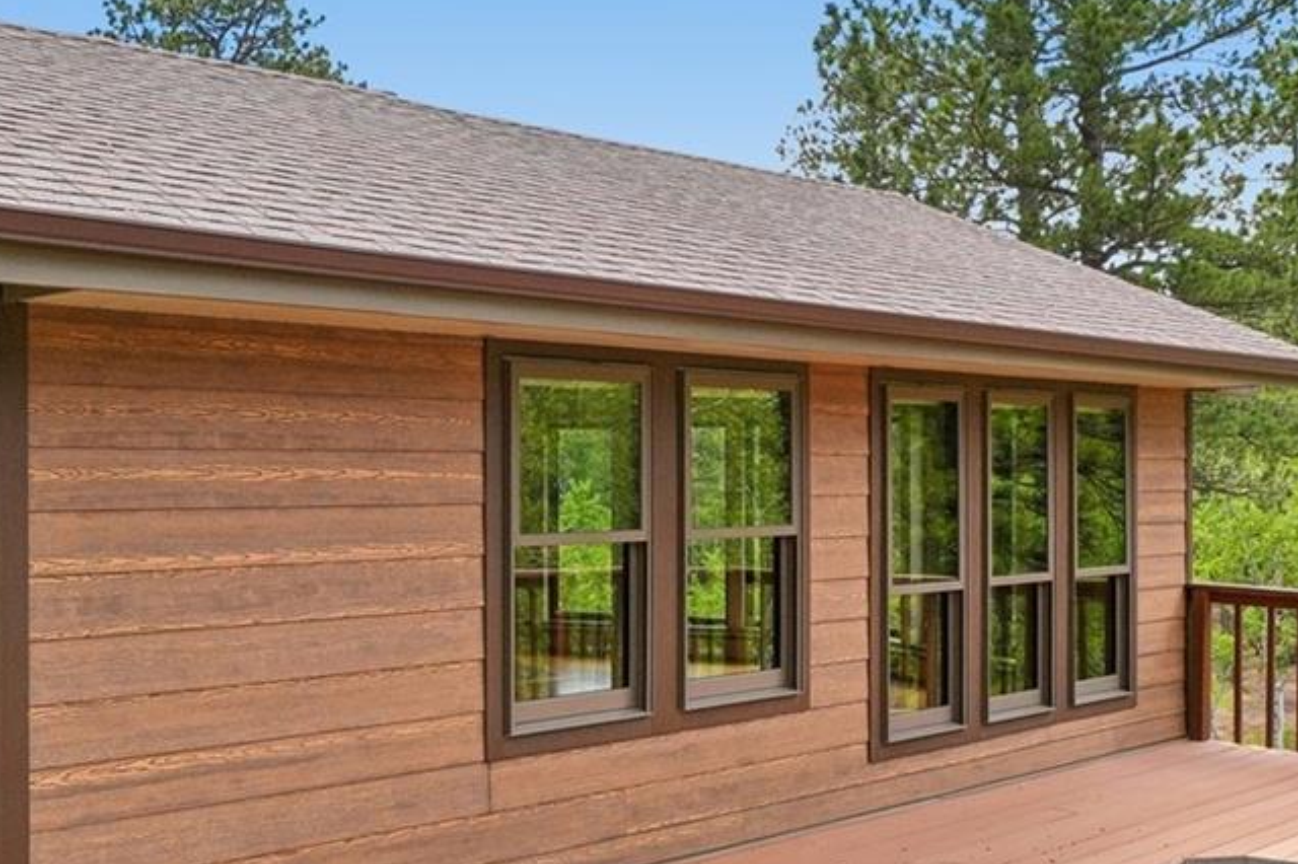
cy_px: 426
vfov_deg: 32.4
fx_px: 1486
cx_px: 310
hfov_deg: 45.4
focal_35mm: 41
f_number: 8
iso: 100
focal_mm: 11
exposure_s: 1/250
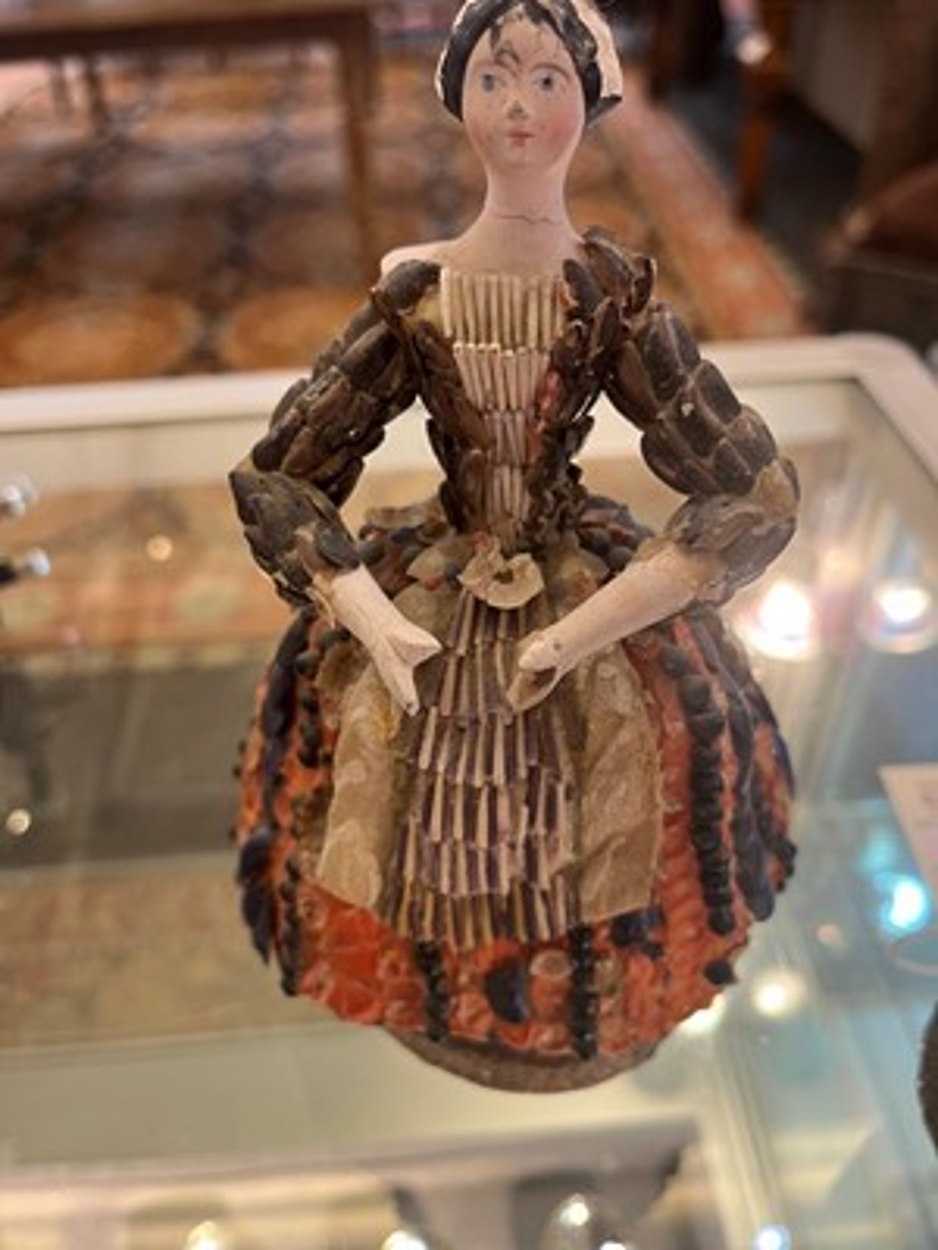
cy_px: 625
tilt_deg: -40.9
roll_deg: +2.5
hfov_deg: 53.1
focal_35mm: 26
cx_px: 469
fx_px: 939
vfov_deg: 67.3
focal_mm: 5.1
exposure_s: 1/50
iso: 100
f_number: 1.6
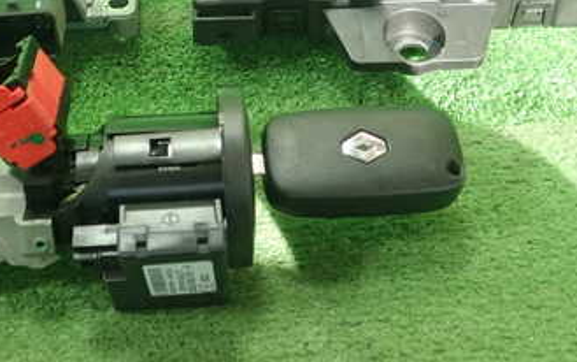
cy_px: 42
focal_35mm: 58
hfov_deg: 34.5
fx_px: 913
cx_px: 161
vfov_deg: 21.9
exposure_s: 1/125
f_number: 2.3
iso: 250
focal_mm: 5.5
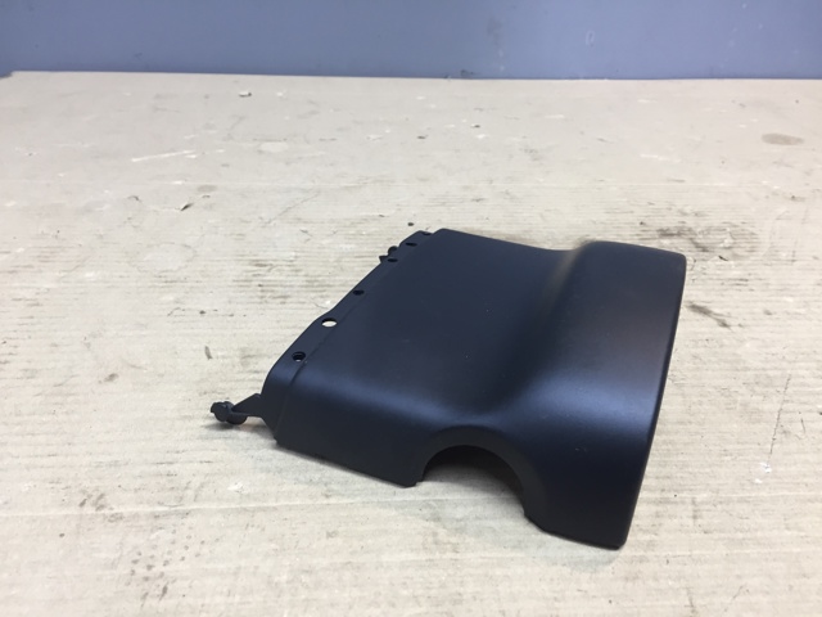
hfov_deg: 61.7
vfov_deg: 48.2
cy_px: 308
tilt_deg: -29.0
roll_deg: -3.8
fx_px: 689
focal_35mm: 29
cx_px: 411
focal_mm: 4.15
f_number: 2.2
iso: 100
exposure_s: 1/33
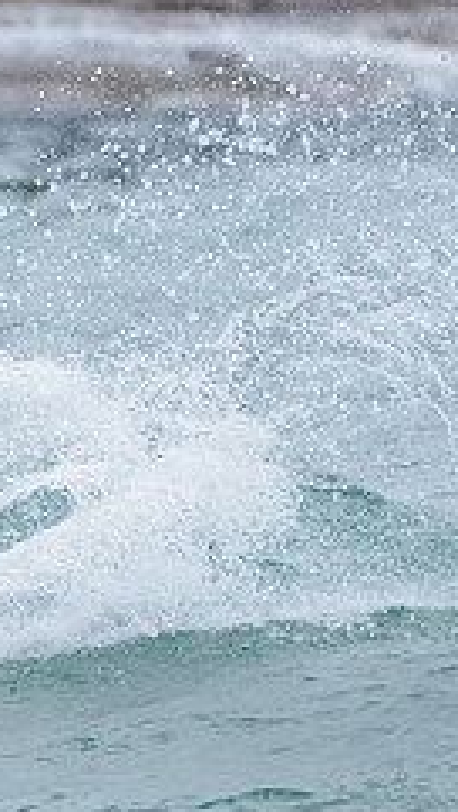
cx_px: -281
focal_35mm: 1544
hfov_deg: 0.8
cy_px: 356
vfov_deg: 1.4
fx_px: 33253
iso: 320
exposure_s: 1/2000
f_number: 5.6
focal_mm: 500
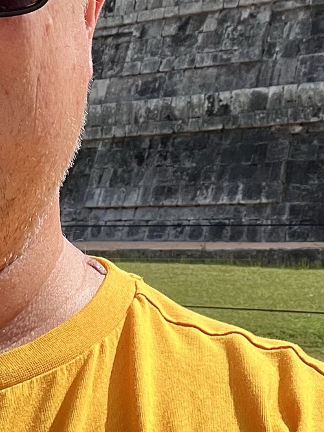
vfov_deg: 20.6
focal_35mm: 92
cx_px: 66
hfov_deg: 16.0
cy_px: -6
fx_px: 1148
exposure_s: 1/575
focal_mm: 2.71
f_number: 2.2
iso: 32
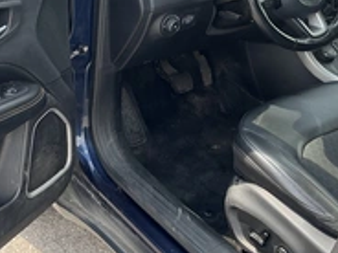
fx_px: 596
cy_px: 70
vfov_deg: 23.8
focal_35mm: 61
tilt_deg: -25.4
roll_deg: +0.1
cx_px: 88
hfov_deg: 31.2
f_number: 1.8
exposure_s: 1/198
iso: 25
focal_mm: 3
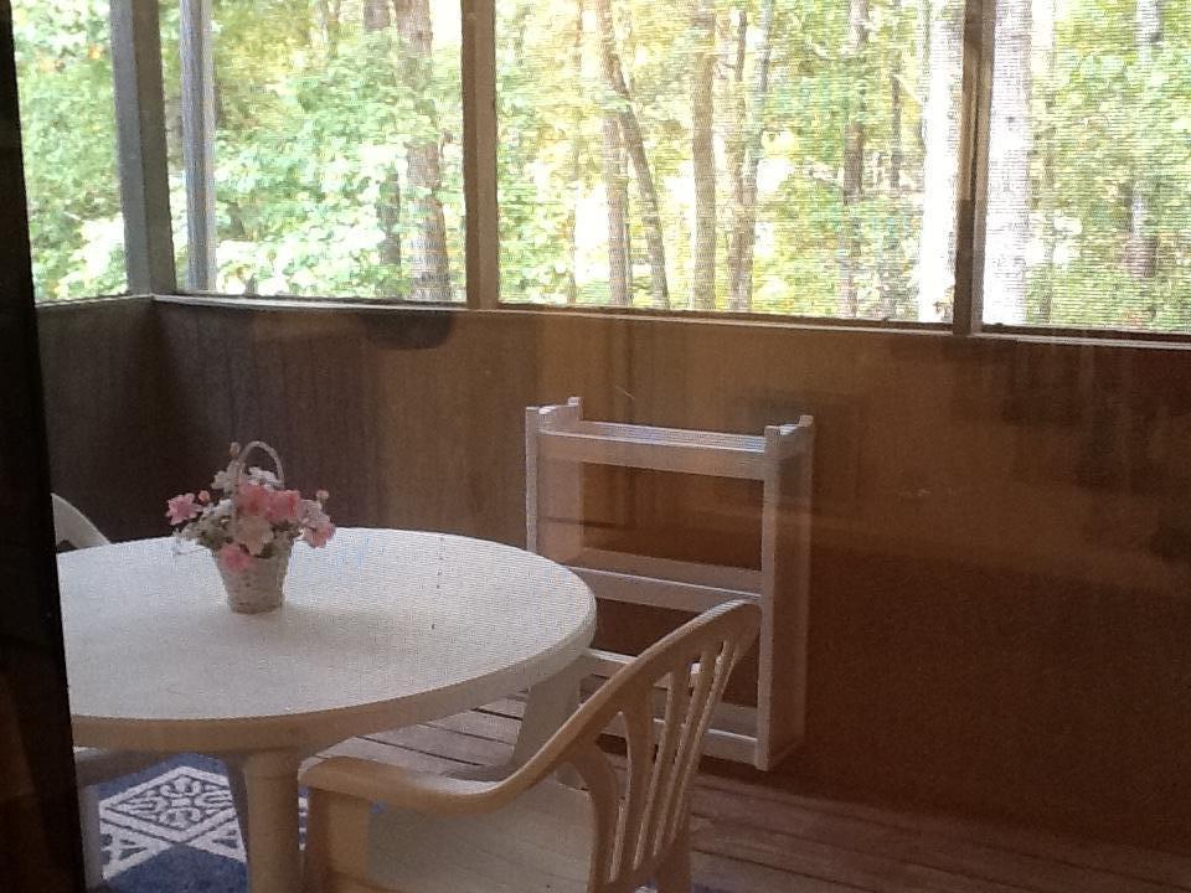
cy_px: 446
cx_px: 596
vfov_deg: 32.9
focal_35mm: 44
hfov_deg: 42.9
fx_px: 1514
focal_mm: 2.03
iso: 125
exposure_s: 1/30
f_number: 2.4
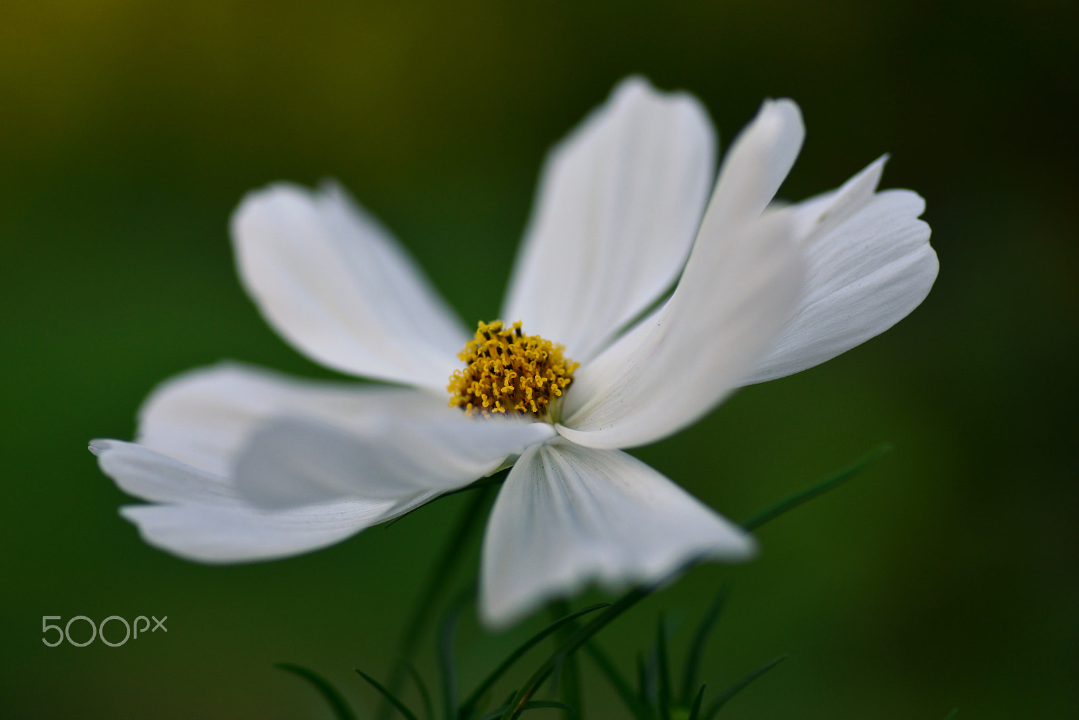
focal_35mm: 90
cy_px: 360
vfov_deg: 15.2
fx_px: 2698
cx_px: 540
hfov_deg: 22.6
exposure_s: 1/3000
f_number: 4
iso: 200
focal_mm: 90
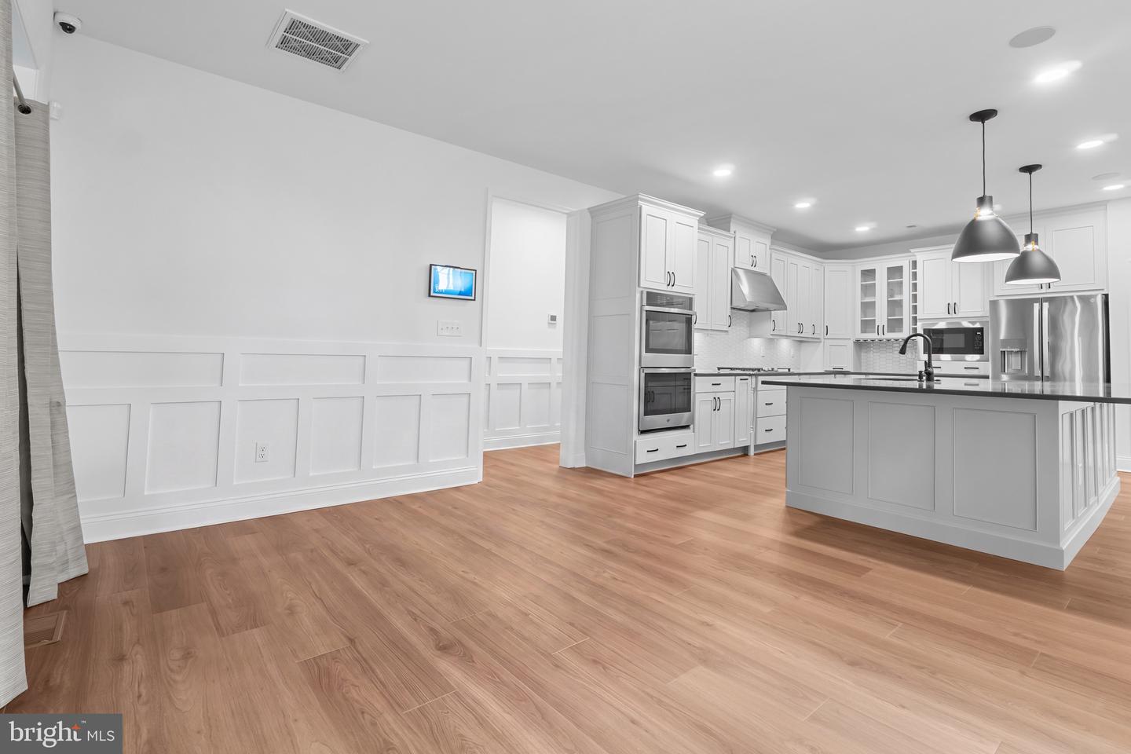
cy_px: 377
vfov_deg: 72.1
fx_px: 518
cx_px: 566
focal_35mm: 16
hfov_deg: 95.0
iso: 200
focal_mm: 11
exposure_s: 1.6
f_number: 7.1
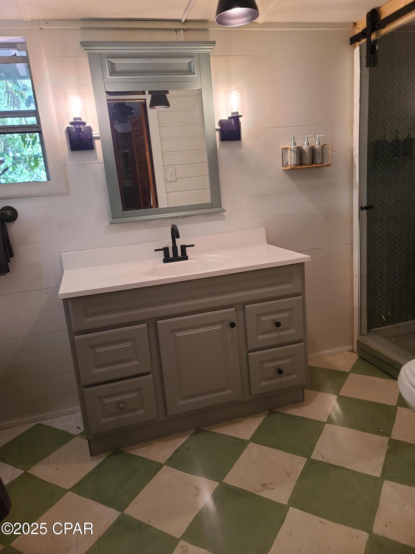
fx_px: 400
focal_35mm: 25
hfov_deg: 54.9
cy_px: 277
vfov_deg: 69.4
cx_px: 208
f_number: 1.8
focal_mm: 7
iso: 100
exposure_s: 1/60
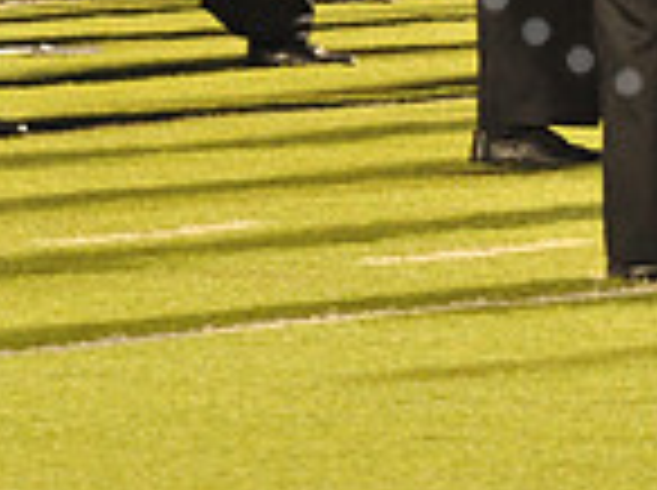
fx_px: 10497
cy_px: -310
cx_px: 783
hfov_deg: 3.6
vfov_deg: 2.7
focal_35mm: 554
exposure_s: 1/125
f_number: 5.6
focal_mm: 145
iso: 5000
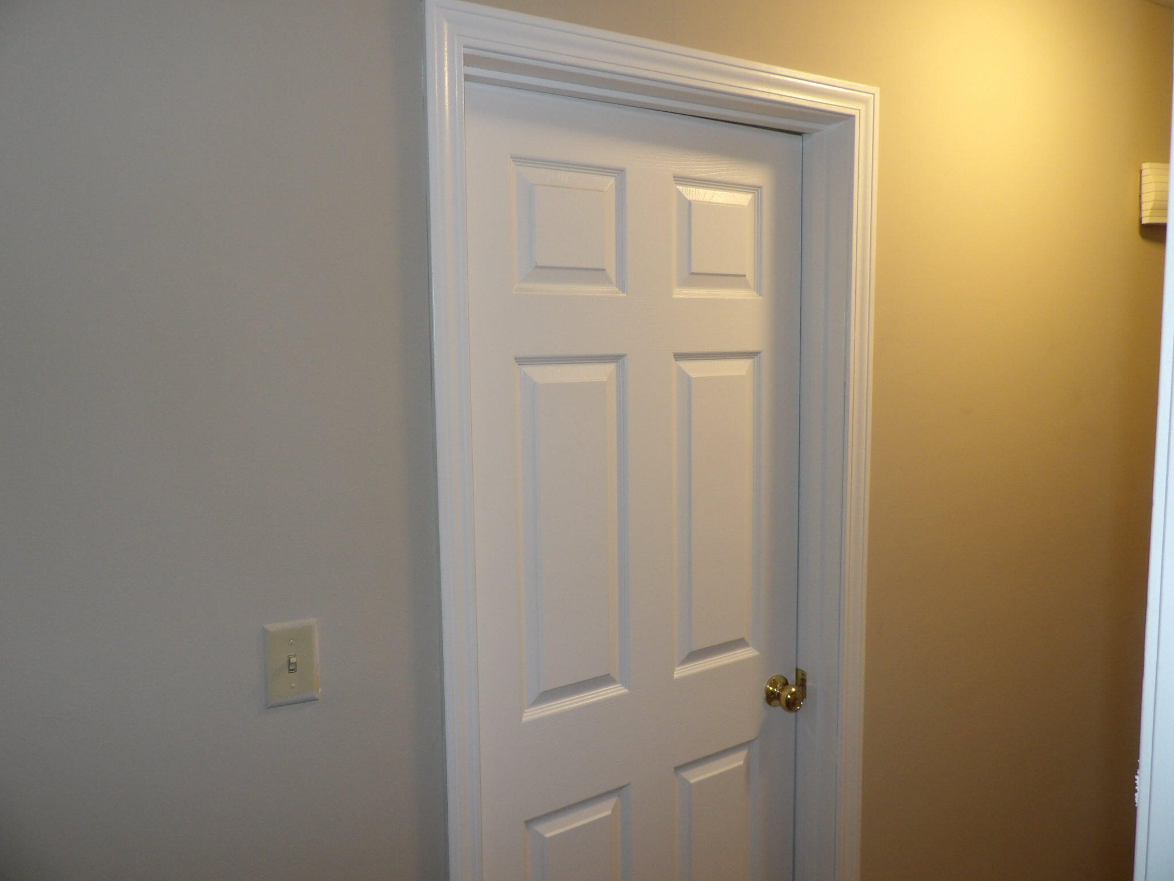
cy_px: 440
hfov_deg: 71.6
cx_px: 587
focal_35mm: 24
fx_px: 814
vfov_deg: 56.8
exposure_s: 1/33
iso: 200
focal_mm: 4.3
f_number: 3.2
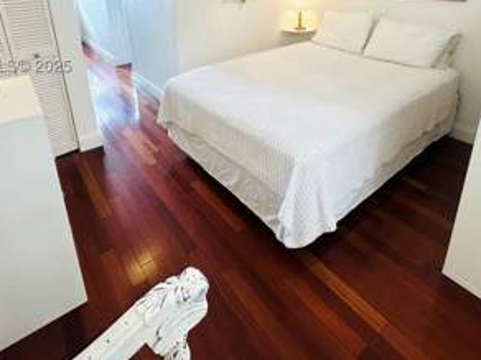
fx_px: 320
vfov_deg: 54.6
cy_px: 69
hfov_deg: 73.9
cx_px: 245
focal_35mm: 23
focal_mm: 2.22
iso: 125
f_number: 2.2
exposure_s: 1/120
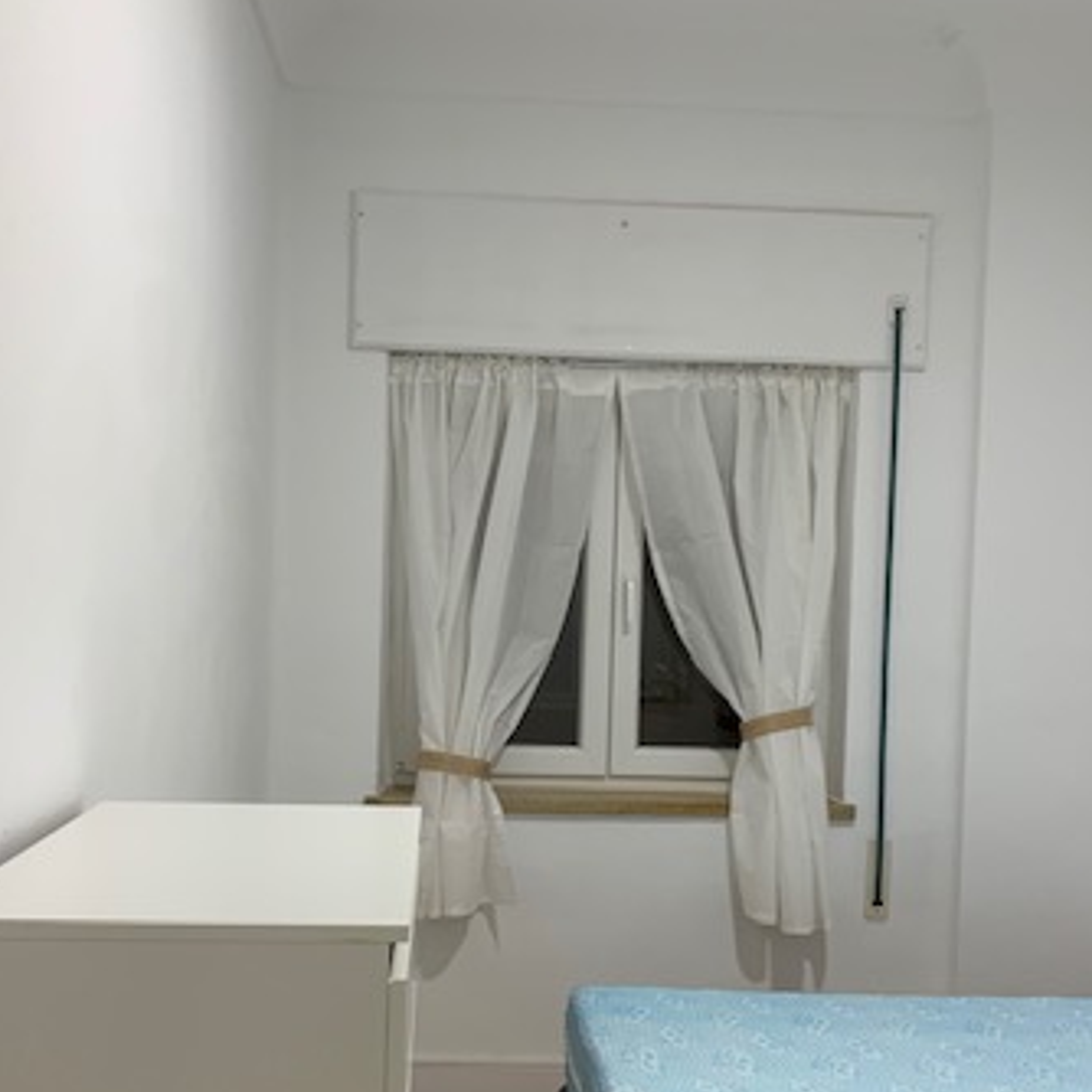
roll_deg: -1.8
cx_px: 553
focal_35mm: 44
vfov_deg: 38.2
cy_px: 657
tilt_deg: -1.6
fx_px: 1570
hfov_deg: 38.3
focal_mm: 4.25
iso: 80
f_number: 1.8
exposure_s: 1/50
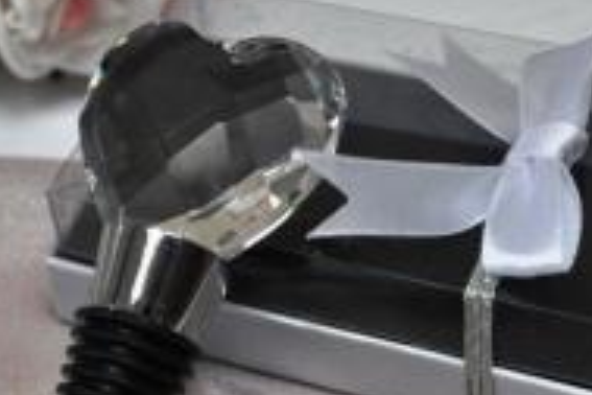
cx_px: 262
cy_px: 279
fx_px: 1710
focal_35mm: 104
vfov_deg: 13.1
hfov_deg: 19.6
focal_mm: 34
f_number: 5
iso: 800
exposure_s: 1/60
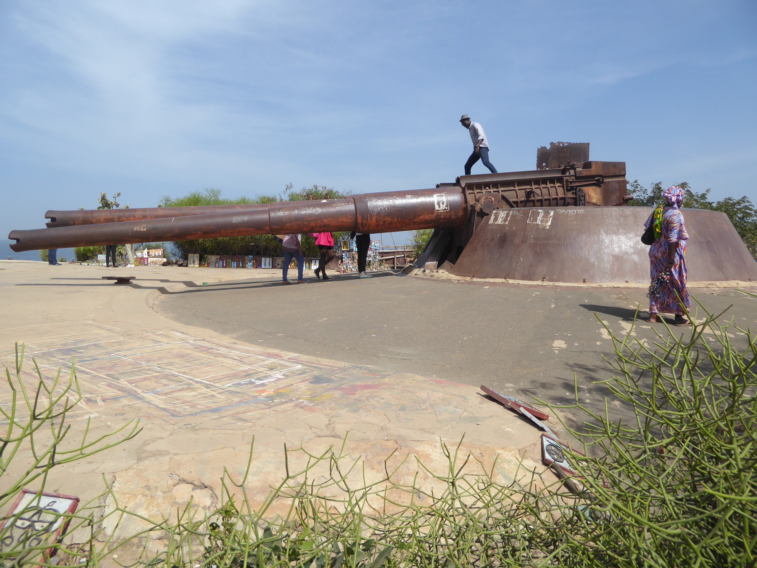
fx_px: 547
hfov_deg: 69.4
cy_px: 284
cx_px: 378
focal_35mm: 25
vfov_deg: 54.9
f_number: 3.3
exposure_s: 1/1000
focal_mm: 4.3
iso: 80
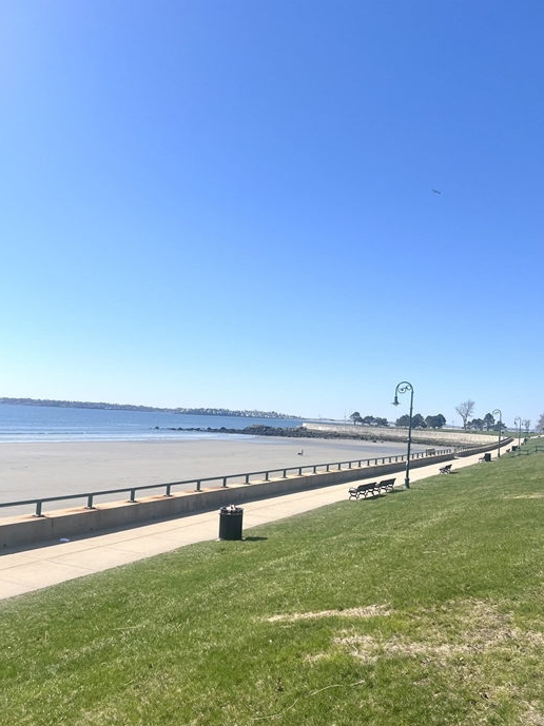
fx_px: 608
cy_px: 400
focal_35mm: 29
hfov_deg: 48.2
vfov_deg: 61.5
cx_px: 276
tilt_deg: +2.0
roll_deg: -2.4
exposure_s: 1/5882
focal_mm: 5.7
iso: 50
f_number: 1.5
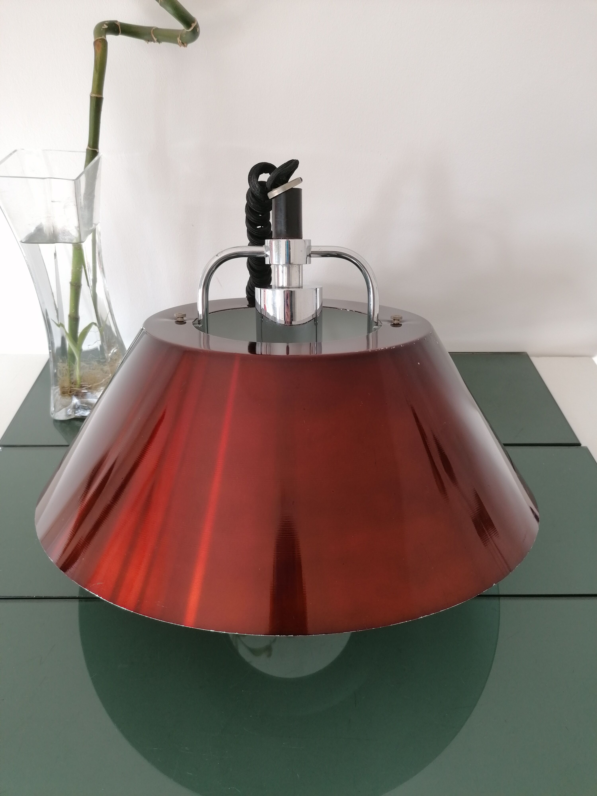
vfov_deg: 65.3
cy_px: 398
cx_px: 298
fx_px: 621
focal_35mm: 27
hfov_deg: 51.4
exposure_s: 1/50
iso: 80
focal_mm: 4.75
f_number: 1.8
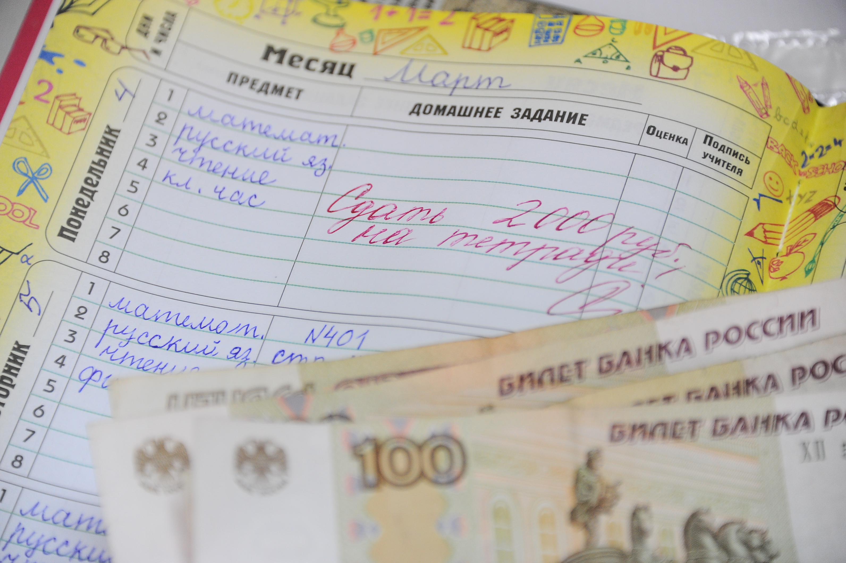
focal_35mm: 300
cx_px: 423
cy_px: 282
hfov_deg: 6.9
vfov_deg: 4.6
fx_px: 7047
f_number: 5.6
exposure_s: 1/125
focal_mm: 300
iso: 1600
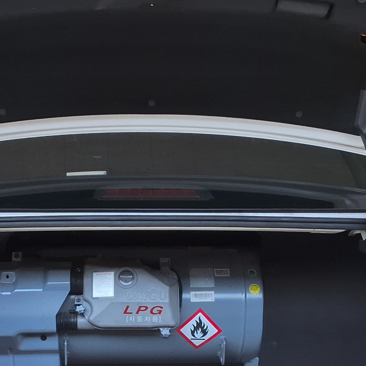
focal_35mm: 64
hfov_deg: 26.8
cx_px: 130
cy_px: 283
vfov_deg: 26.5
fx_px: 766
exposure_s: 1/632
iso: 32
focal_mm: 2.91
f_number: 1.9
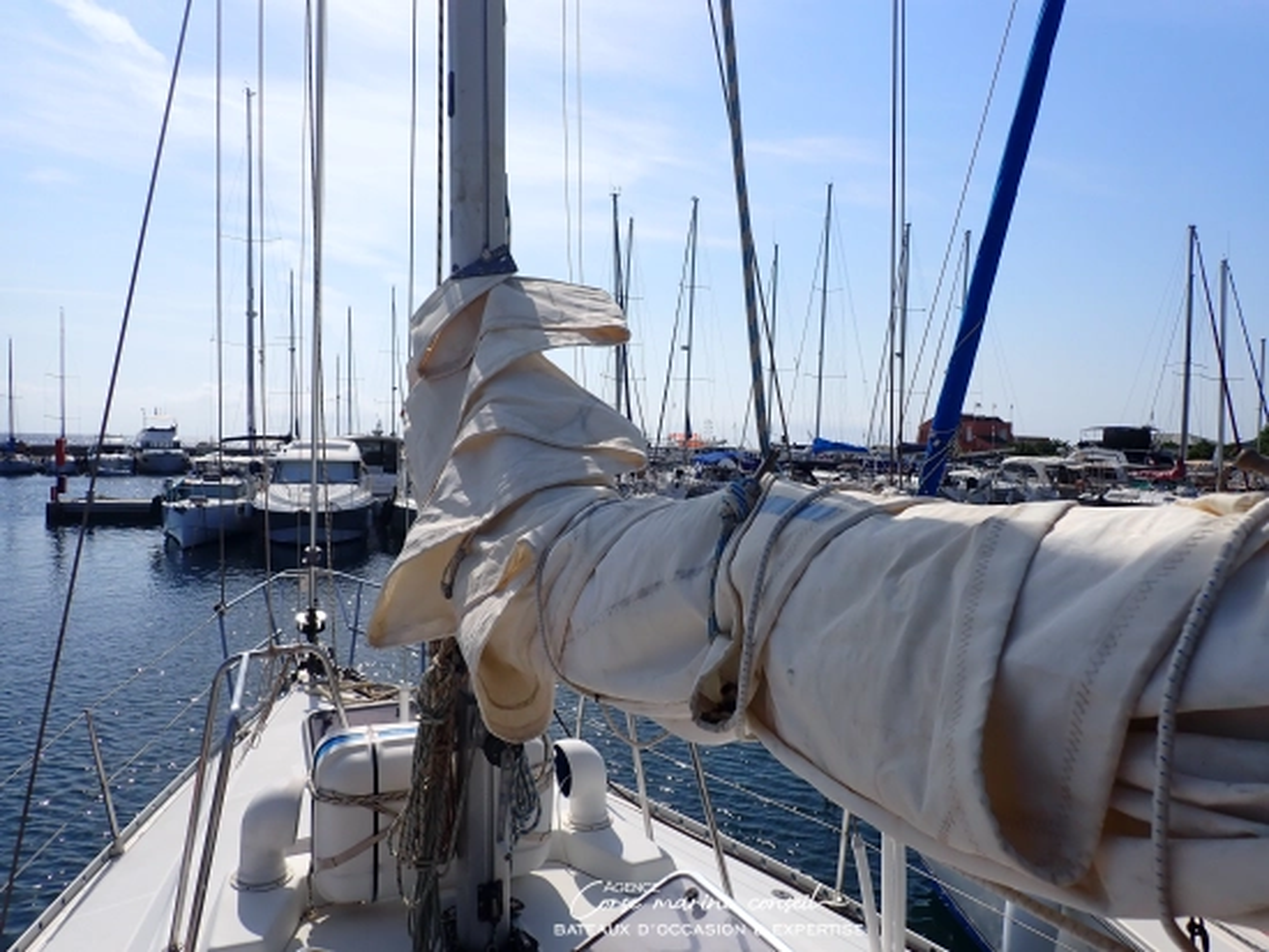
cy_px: 476
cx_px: 634
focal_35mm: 25
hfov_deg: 69.4
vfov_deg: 54.9
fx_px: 917
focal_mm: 4.5
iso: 100
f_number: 8
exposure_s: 1/400
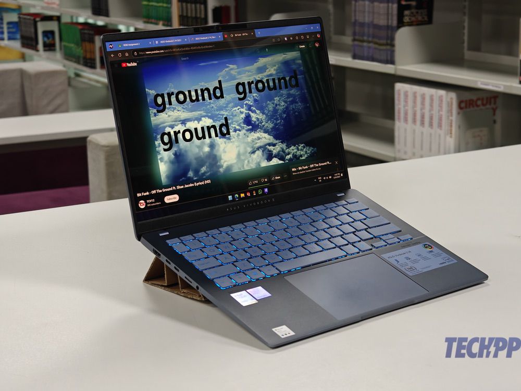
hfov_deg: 27.8
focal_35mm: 70
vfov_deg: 21.0
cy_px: 196
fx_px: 1054
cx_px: 260
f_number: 2.6
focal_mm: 13.3
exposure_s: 1/100
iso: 800
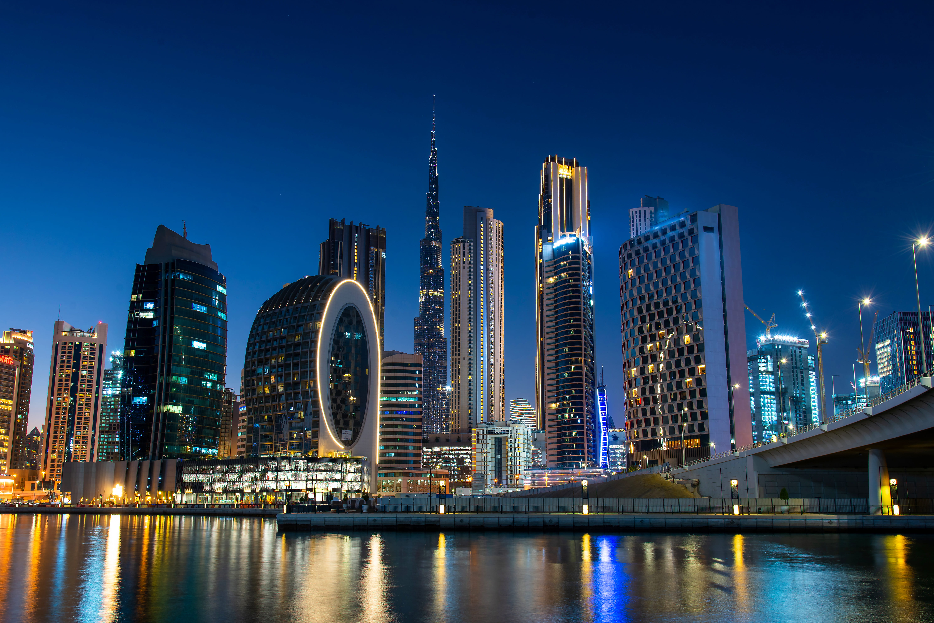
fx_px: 831
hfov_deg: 58.7
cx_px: 467
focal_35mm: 32
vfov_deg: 41.2
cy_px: 312
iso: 100
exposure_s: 5
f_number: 9
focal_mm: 32
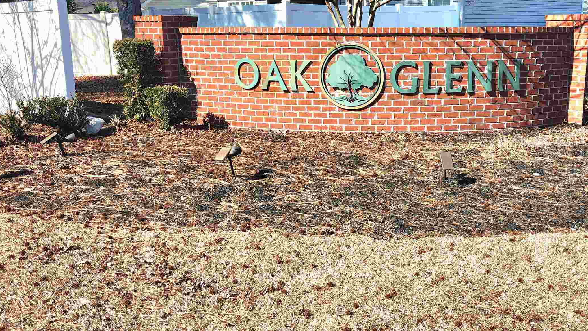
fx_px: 577
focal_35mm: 37
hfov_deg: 53.6
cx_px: 358
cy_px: 142
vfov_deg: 31.9
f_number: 1.8
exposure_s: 1/1250
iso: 20
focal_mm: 5.4
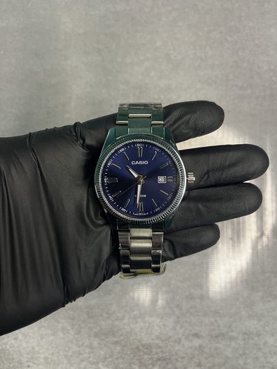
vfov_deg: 67.3
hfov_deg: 53.1
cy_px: 184
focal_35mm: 26
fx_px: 277
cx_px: 138
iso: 100
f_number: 1.6
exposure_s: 1/50
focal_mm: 5.1
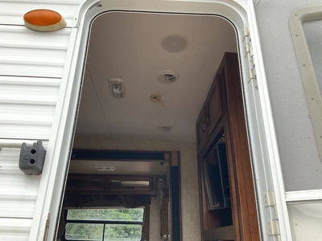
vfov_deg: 48.2
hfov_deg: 61.7
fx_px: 270
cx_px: 161
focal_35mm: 29
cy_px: 120
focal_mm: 3
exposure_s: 1/134
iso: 20
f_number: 1.8
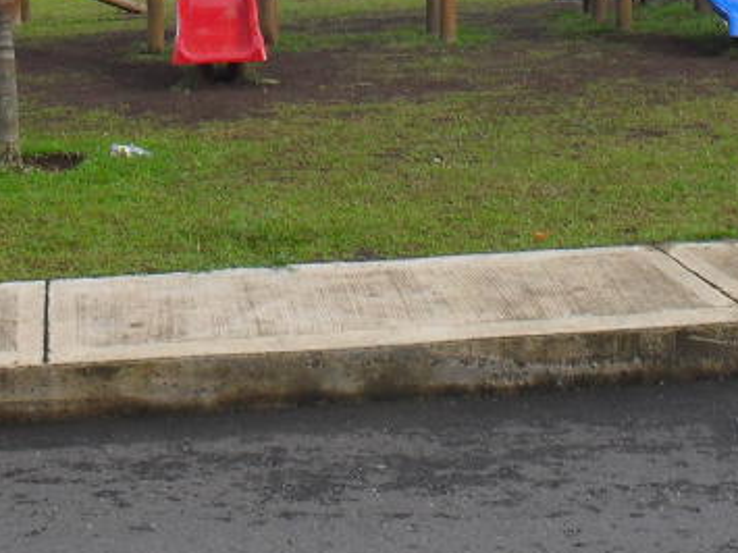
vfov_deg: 14.4
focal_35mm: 101
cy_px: 19
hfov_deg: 19.5
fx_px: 2153
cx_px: 397
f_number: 8.4
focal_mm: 6.3
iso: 100
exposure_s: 1/90
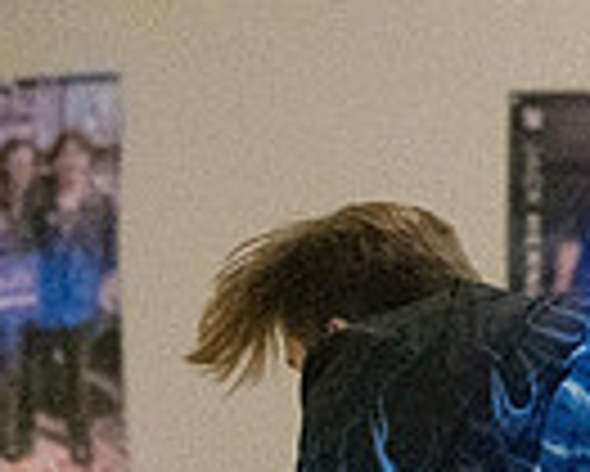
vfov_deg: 3.2
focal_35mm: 487
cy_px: 755
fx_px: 8510
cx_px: 428
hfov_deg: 4.0
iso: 10000
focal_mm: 78
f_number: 4
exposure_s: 1/1250
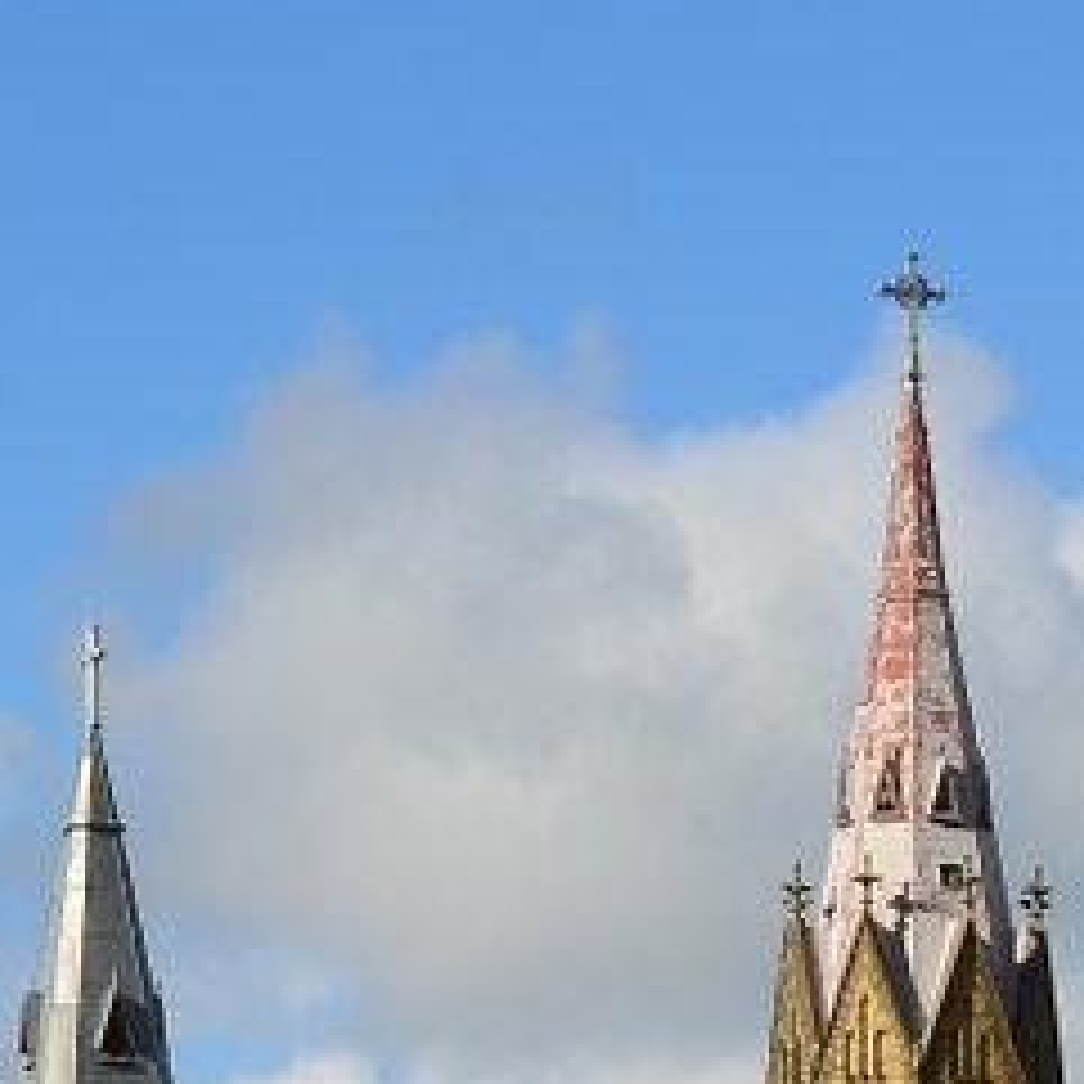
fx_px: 10101
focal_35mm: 285
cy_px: 1657
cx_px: 2303
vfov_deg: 6.1
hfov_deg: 6.0
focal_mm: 45
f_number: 10
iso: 100
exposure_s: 1/400
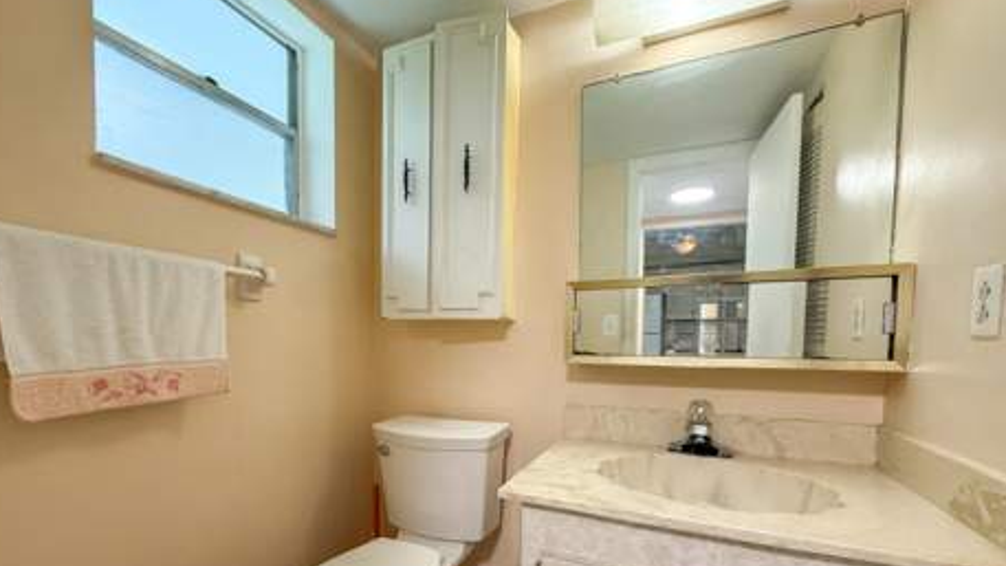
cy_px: 360
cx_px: 495
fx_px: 427
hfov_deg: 99.4
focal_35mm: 16
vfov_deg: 65.9
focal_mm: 2.22
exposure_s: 1/120
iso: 320
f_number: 2.2
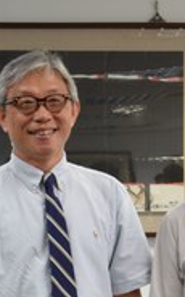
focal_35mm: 159
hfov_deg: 8.2
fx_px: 1283
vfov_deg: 12.9
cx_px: 93
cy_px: 331
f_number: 4.5
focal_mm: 30
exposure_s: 1/60
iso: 720
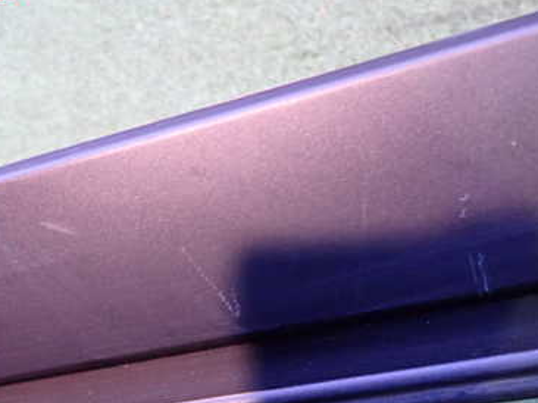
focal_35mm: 41
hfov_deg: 45.2
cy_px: 302
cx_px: 188
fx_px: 637
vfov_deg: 34.4
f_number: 2
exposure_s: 1/30
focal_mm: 4.5
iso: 500
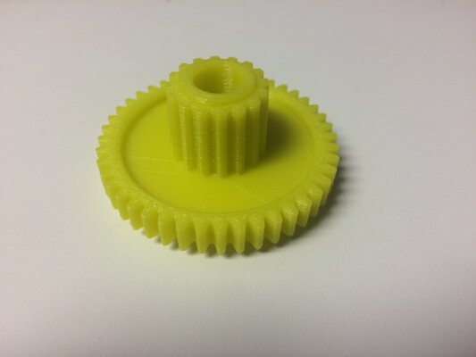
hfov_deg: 61.6
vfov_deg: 48.2
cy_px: 178
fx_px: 399
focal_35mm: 29
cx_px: 238
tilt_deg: -46.1
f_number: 2.2
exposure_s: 1/40
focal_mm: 4.15
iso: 40
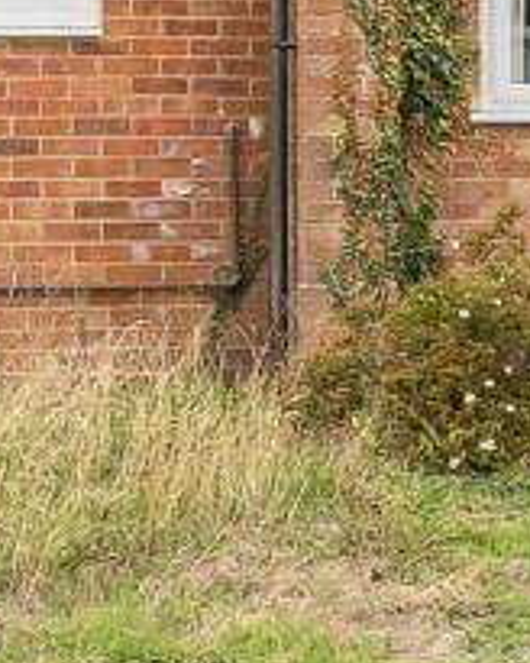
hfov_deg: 6.5
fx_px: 4510
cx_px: 1196
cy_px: -215
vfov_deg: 8.3
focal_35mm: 230
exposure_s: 1/250
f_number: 8
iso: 640
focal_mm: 33
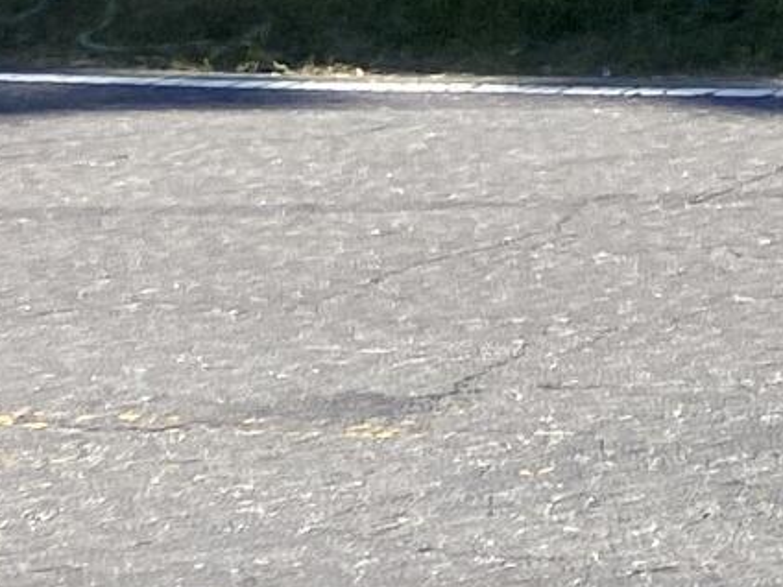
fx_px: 4162
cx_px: 2521
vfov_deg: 7.6
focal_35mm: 184
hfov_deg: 8.5
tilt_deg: +5.3
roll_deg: -2.7
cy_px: -801
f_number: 1.8
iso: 32
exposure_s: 1/2183
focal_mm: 4.25
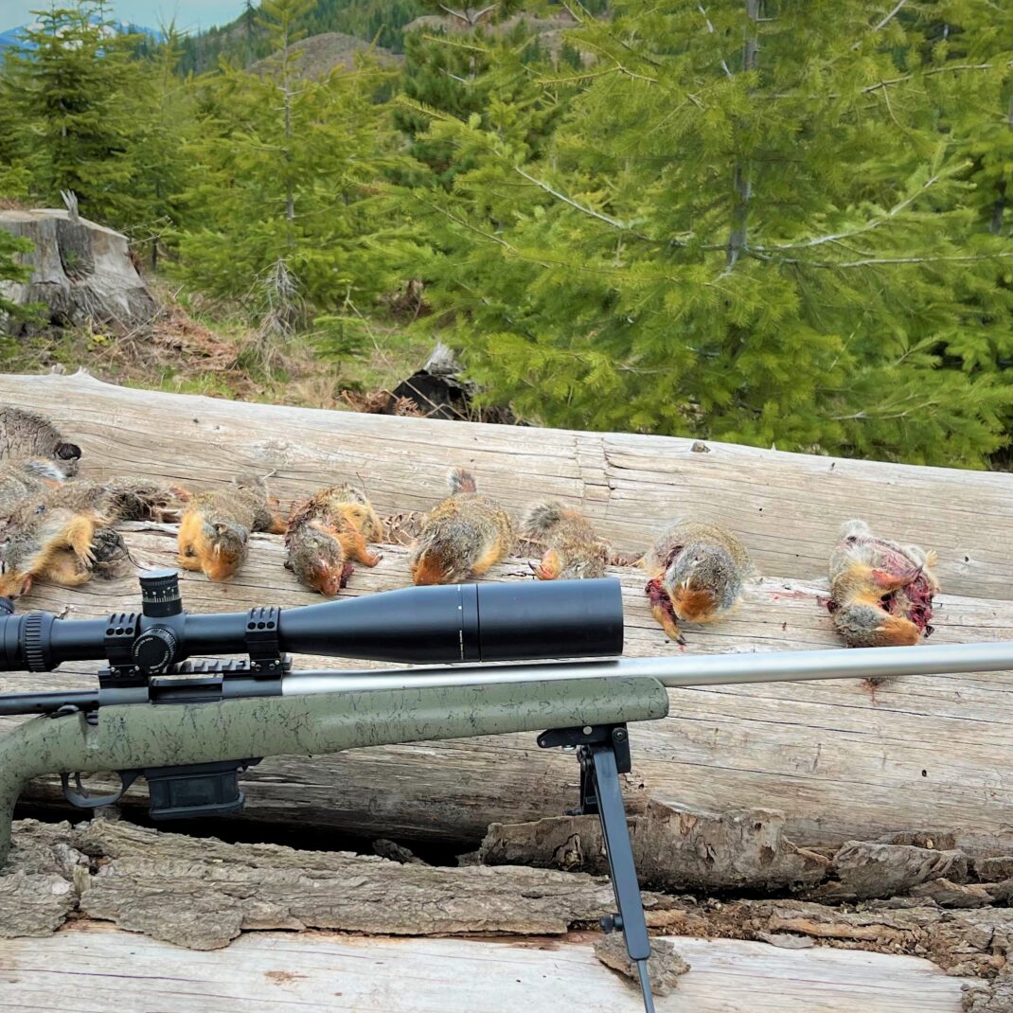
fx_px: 1457
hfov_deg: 38.3
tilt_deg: -21.5
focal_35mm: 44
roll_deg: +0.4
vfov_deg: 38.1
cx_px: 447
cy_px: 643
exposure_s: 1/544
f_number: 1.6
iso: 50
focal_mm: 5.1
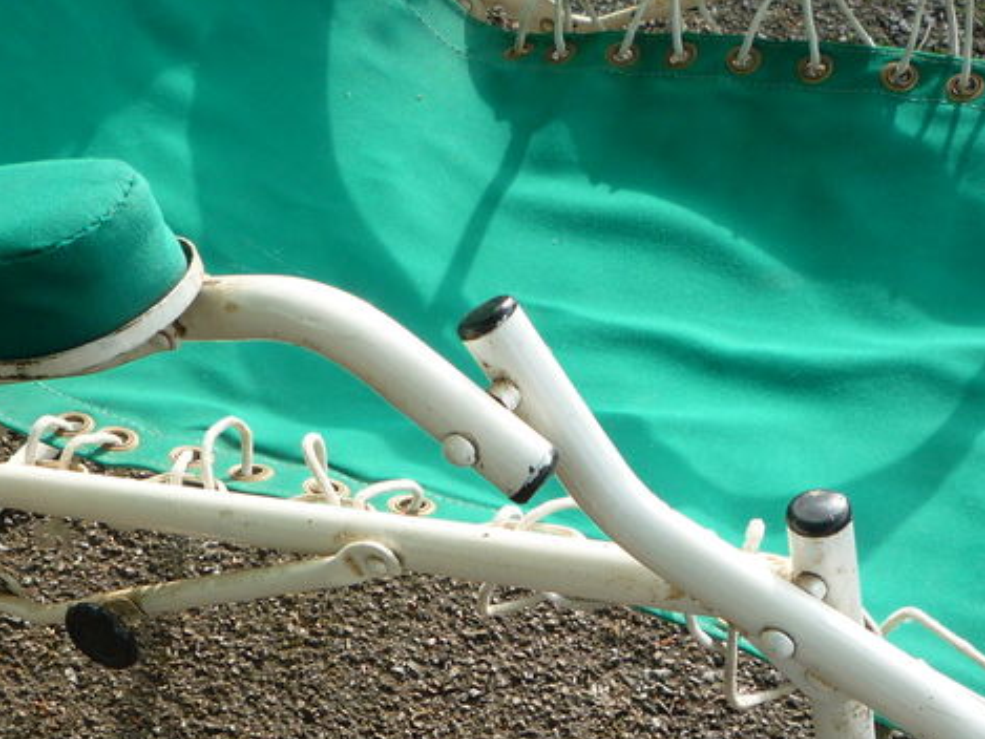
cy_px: 546
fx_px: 1822
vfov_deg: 22.7
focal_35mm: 64
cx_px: 393
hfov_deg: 30.2
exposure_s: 1/100
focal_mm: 5.2
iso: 100
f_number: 4
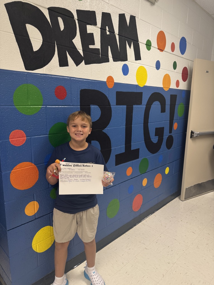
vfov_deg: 71.6
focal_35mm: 24
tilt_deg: -13.0
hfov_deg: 56.8
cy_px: 142
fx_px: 198
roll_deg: -0.7
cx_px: 107
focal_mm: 6.76
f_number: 1.78
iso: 160
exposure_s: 1/60
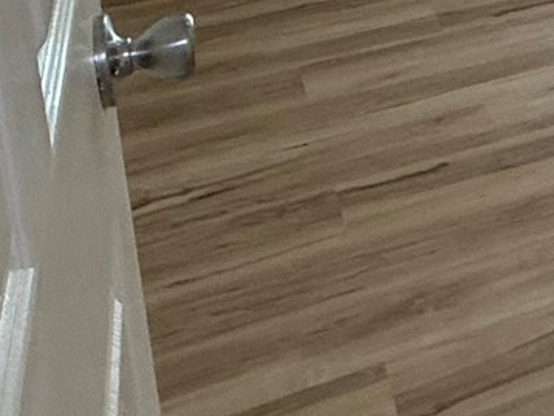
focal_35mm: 80
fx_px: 1281
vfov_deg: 16.1
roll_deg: +1.7
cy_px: -292
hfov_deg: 19.5
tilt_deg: -10.5
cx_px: 942
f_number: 2.2
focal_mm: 2.22
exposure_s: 1/120
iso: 125
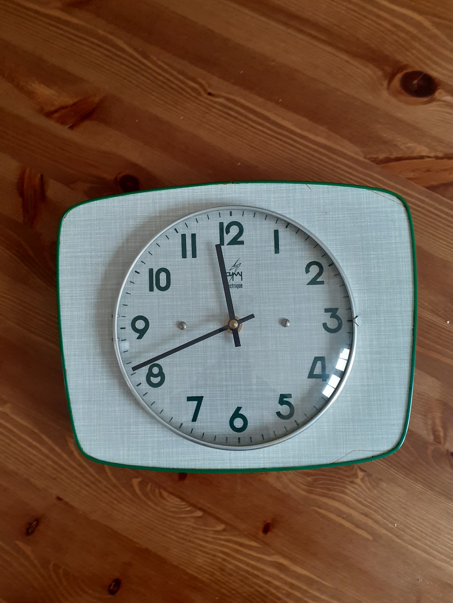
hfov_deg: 51.4
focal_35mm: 27
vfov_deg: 65.3
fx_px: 471
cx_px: 226
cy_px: 302
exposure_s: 1/50
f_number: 1.9
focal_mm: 3.6
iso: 125
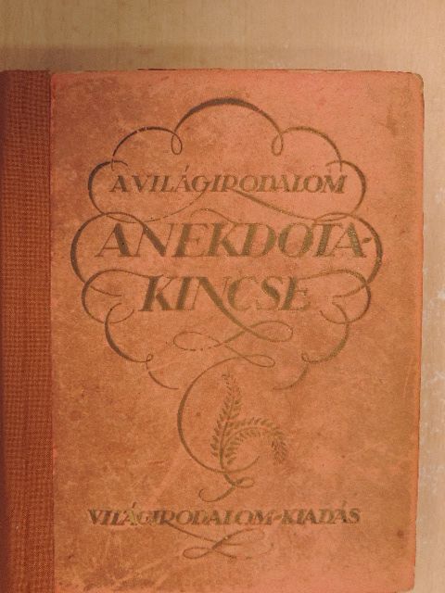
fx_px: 857
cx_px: 222
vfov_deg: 38.2
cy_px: 296
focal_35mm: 50
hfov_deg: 29.1
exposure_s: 1/25
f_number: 3.6
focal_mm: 8.9
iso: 400
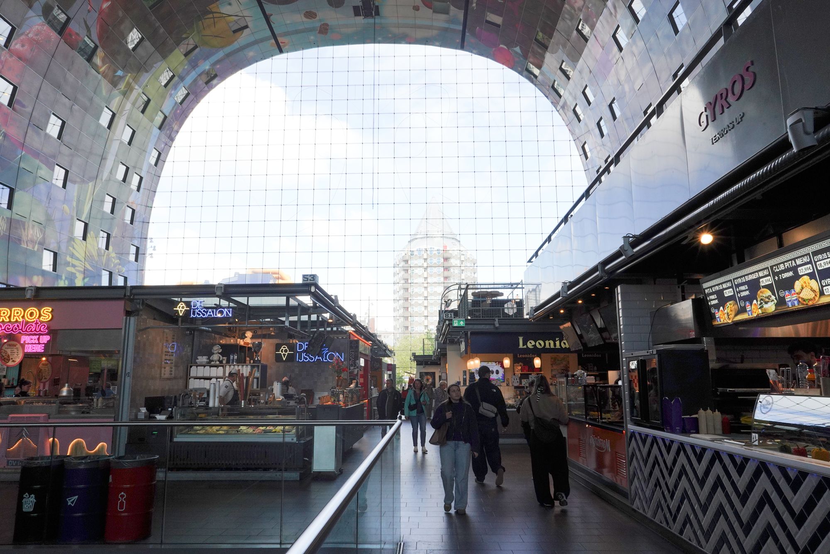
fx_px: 553
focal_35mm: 24
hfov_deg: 73.7
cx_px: 415
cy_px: 277
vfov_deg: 53.1
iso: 800
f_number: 22
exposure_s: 1/100
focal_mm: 24
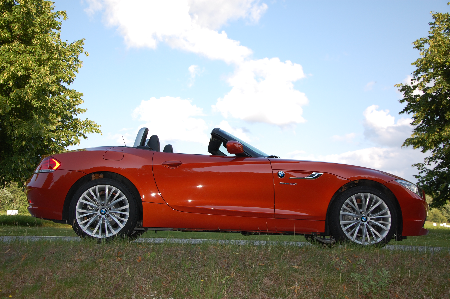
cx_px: 225
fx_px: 599
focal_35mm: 48
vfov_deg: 28.0
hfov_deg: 41.1
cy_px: 150
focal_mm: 32
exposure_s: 1/500
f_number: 5.6
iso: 220
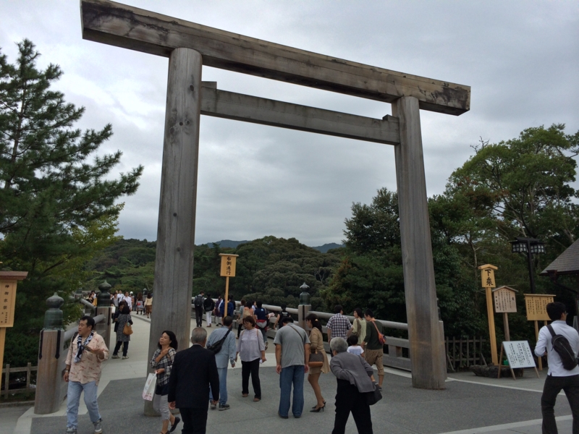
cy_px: 217
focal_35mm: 30
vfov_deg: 46.8
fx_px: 502
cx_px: 290
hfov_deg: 60.0
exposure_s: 1/1172
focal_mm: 4.12
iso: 32
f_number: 2.2
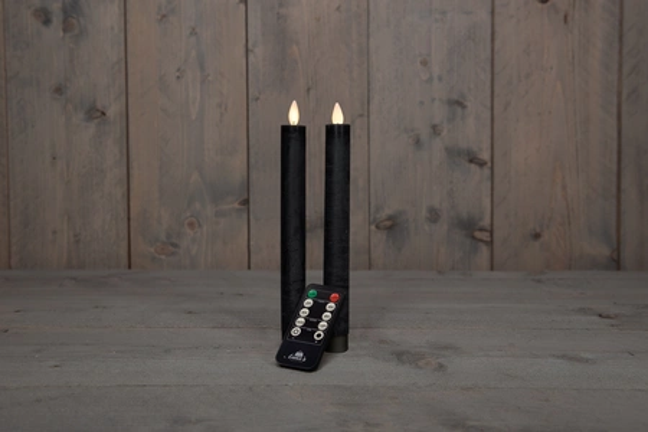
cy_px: 216
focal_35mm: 40
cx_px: 324
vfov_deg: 33.4
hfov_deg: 48.5
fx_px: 720
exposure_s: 1/30
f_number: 7.1
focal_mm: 40
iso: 320
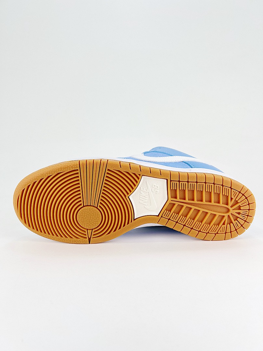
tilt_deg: -6.8
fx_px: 263
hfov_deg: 53.1
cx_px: 132
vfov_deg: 67.3
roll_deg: +0.1
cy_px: 176
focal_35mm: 26
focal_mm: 5.7
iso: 50
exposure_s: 1/1038
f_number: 1.5
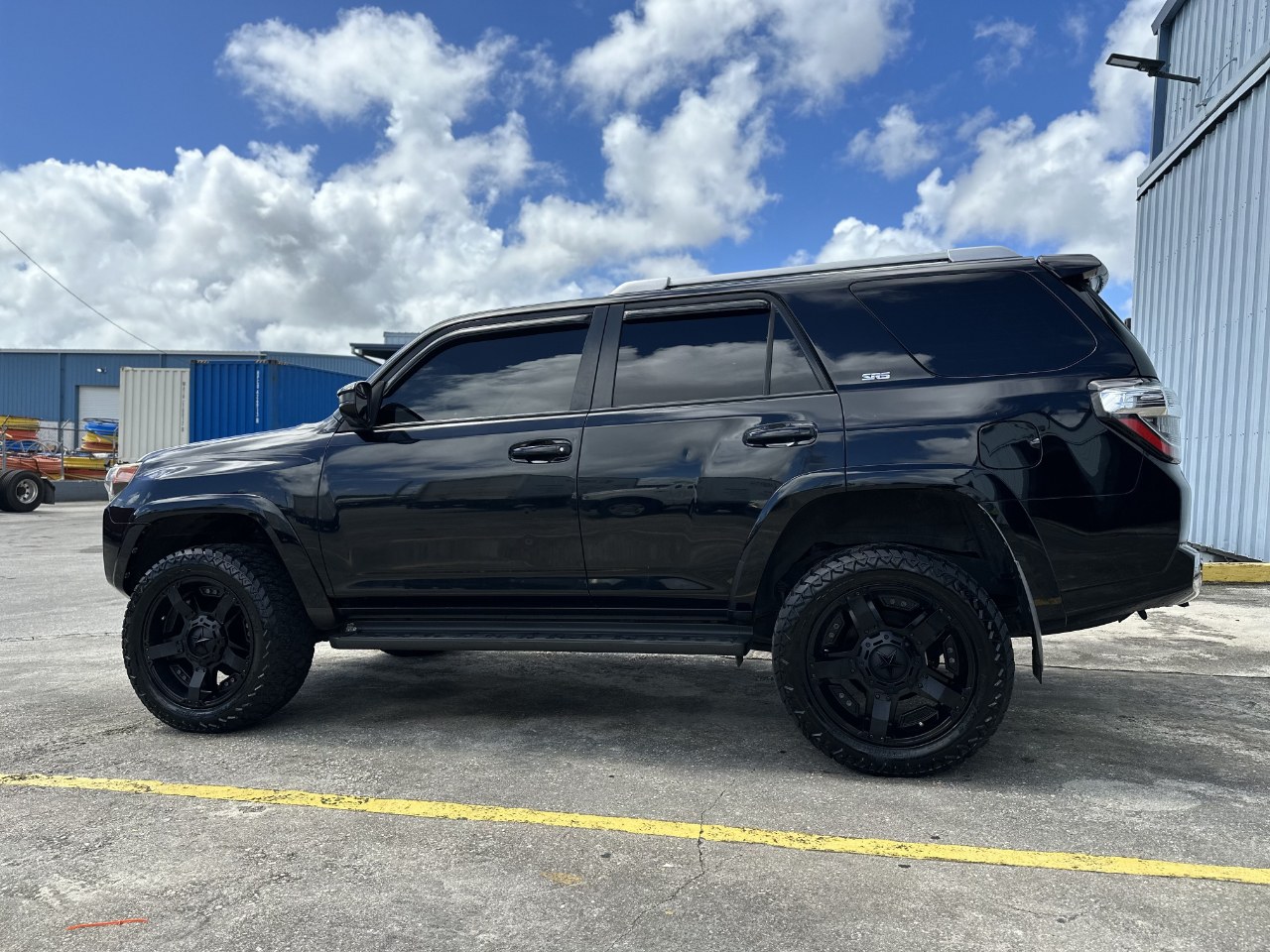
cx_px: 635
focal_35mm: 24
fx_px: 881
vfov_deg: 56.8
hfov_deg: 71.6
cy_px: 476
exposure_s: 1/4545
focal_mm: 6.9
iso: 80
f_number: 1.8
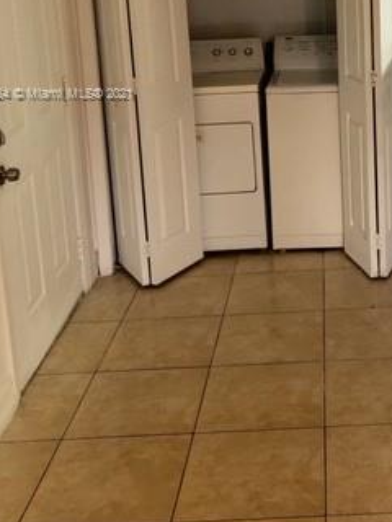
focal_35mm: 56
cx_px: 338
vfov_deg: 33.2
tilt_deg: -9.4
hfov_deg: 25.4
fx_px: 846
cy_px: 95
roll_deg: +2.0
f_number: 1.8
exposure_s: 1/13
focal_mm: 4
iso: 100
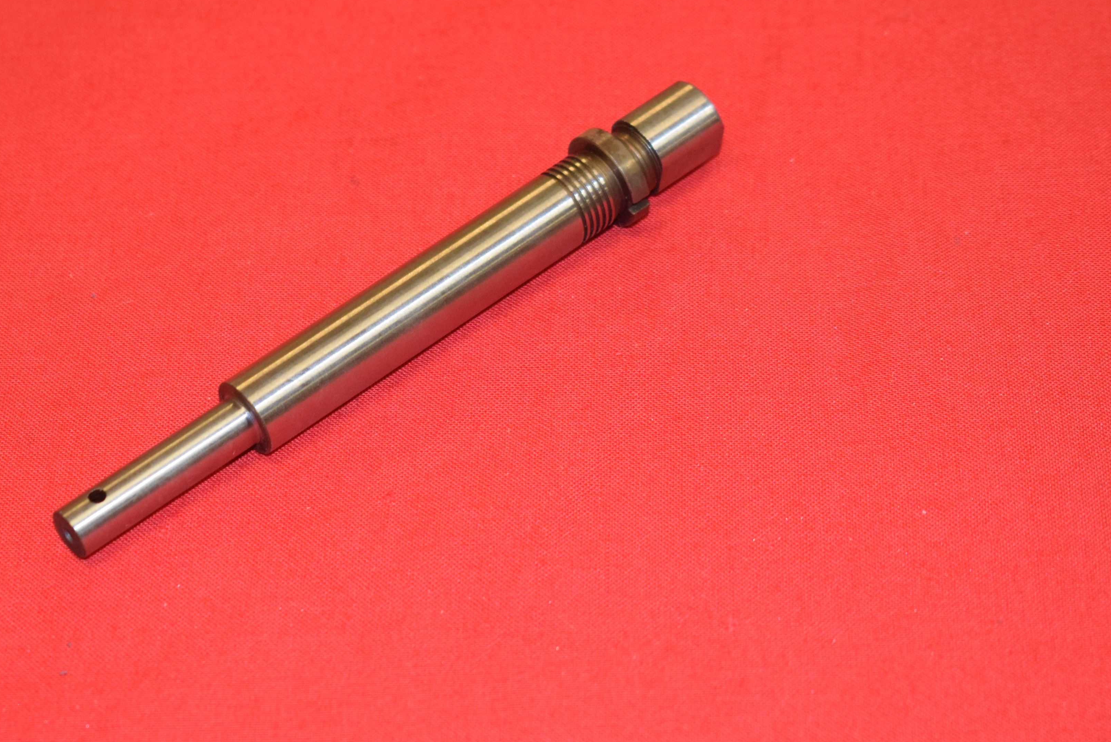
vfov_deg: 12.0
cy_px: 346
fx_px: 3540
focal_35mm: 115
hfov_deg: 17.8
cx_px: 449
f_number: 5.6
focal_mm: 55
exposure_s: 1/80
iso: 1250
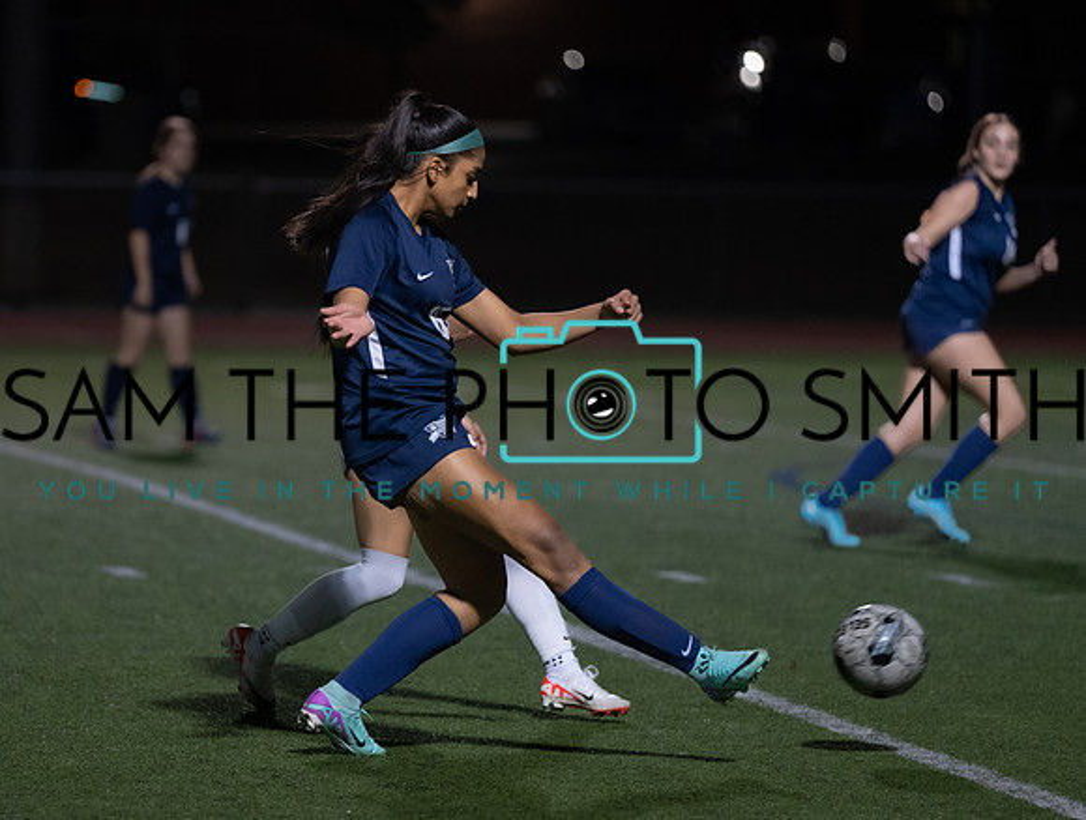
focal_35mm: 254
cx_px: 309
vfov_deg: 5.9
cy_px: 432
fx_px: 7990
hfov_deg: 7.8
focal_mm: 180
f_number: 2.8
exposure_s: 1/1000
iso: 4000
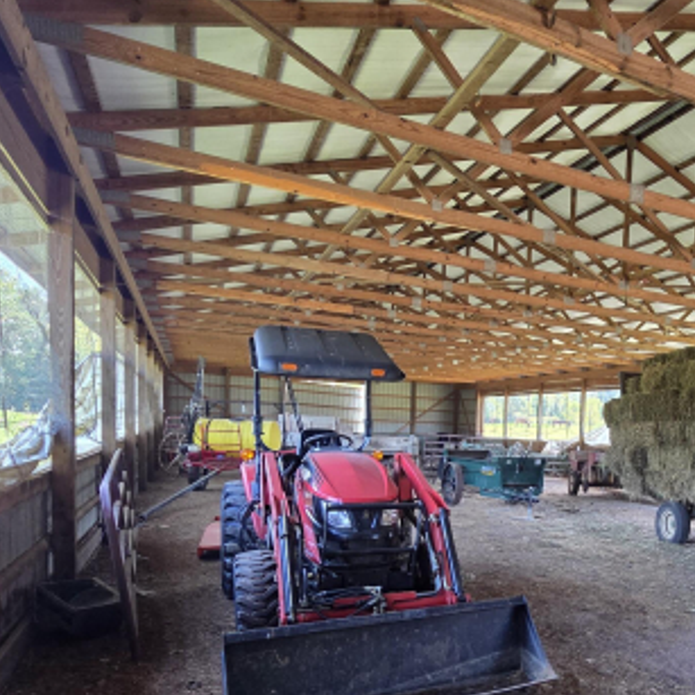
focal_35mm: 25
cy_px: 473
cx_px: 556
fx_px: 568
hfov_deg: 58.2
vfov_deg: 61.1
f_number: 2.2
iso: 200
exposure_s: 1/120
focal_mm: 2.2
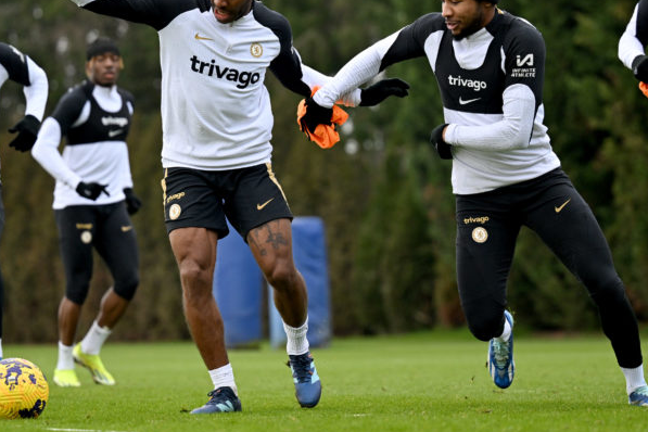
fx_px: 3708
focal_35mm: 206
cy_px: 139
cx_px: 302
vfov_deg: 6.7
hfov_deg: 10.0
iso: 1000
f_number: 2.8
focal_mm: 120
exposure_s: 1/2000
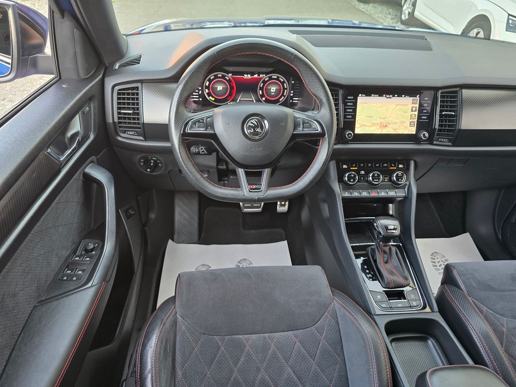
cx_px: 258
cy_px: 194
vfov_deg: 58.9
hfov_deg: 73.9
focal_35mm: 23
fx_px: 343
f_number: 1.7
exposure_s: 1/100
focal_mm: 6.3
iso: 250
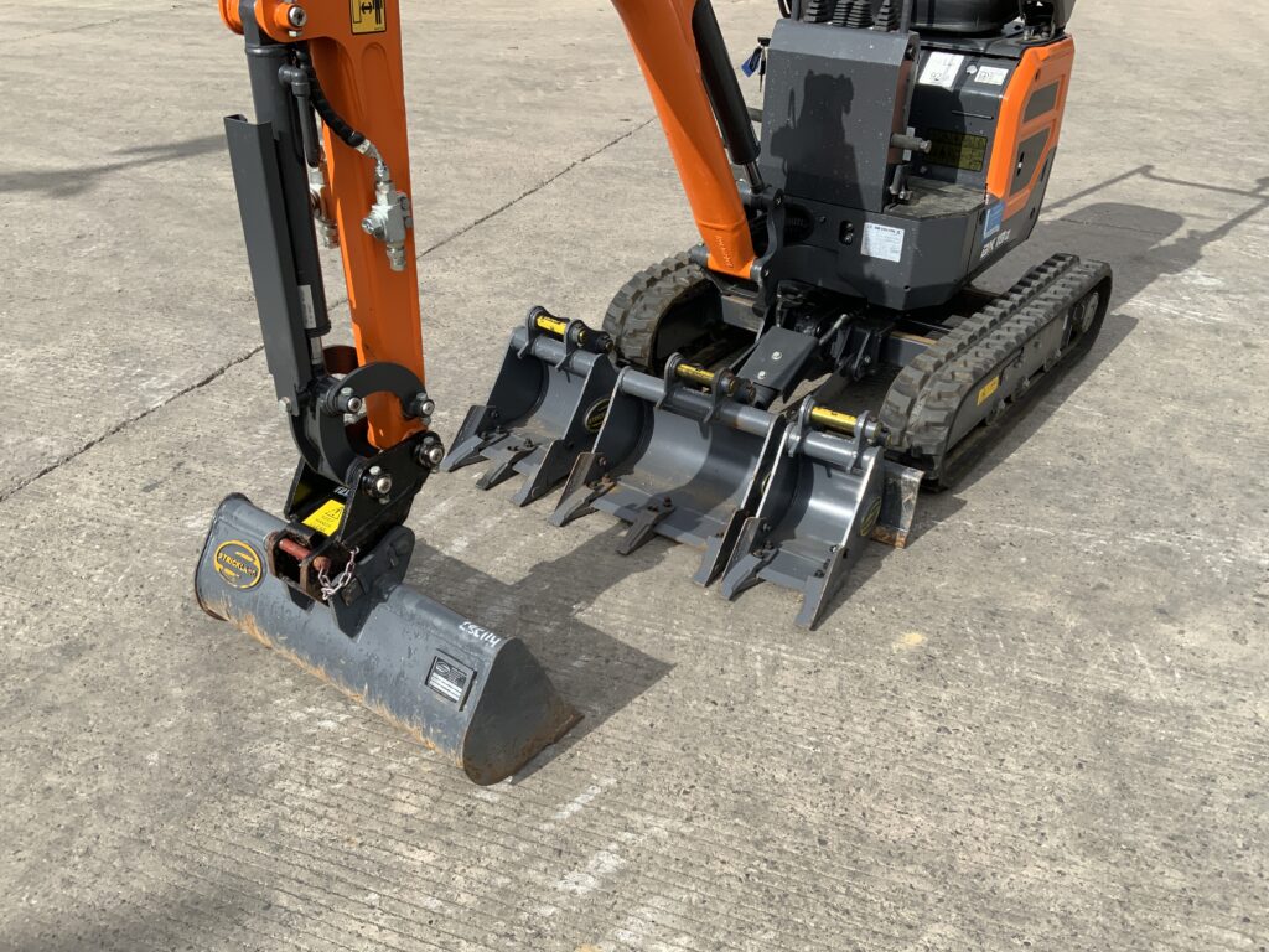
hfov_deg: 61.7
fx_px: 1063
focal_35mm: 29
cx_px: 634
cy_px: 476
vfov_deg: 48.2
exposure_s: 1/1786
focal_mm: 3
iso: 16
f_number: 1.8
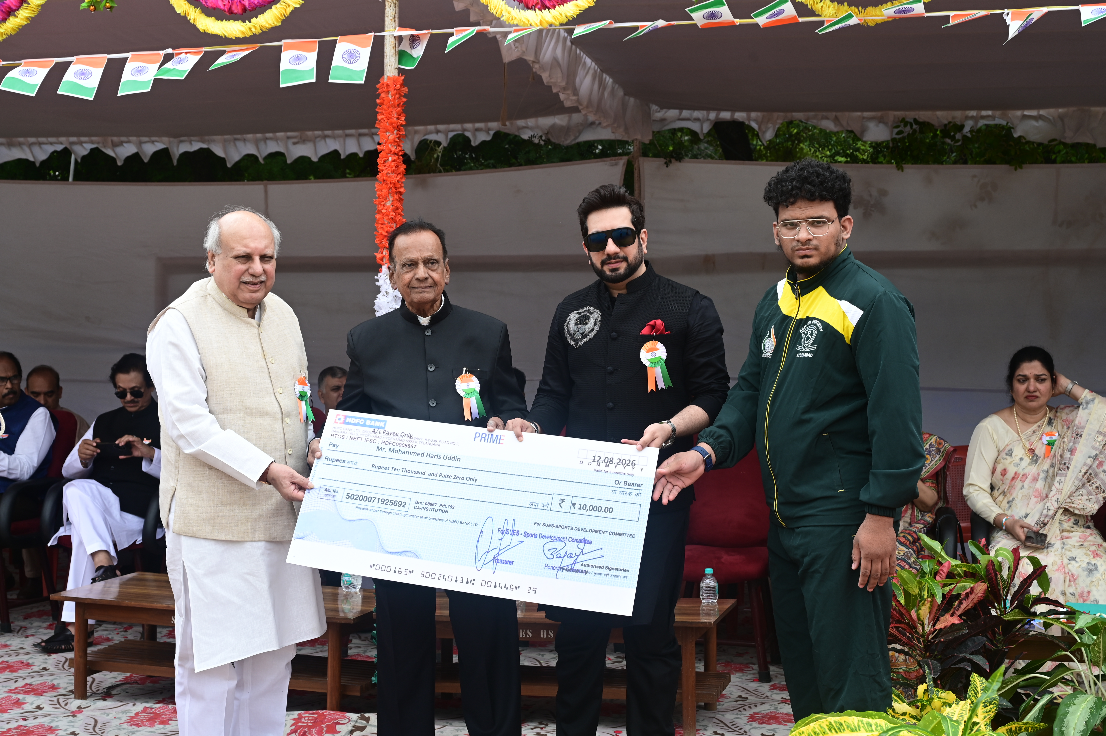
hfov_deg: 41.1
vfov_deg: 28.0
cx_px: 553
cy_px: 368
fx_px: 1474
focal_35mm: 48
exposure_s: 1/125
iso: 200
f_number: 8
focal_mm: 48
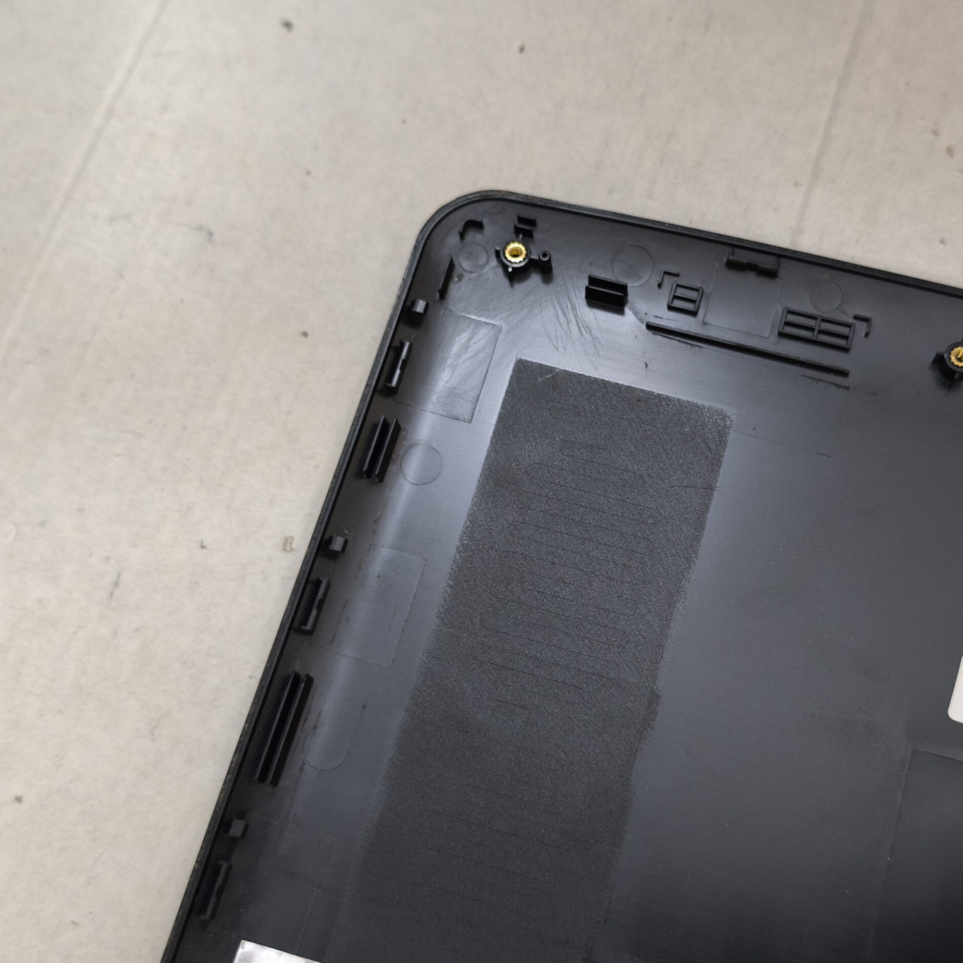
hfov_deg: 39.9
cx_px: 573
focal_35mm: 42
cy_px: 489
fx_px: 1322
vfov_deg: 40.0
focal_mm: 6.57
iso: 640
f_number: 1.6
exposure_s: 1/50
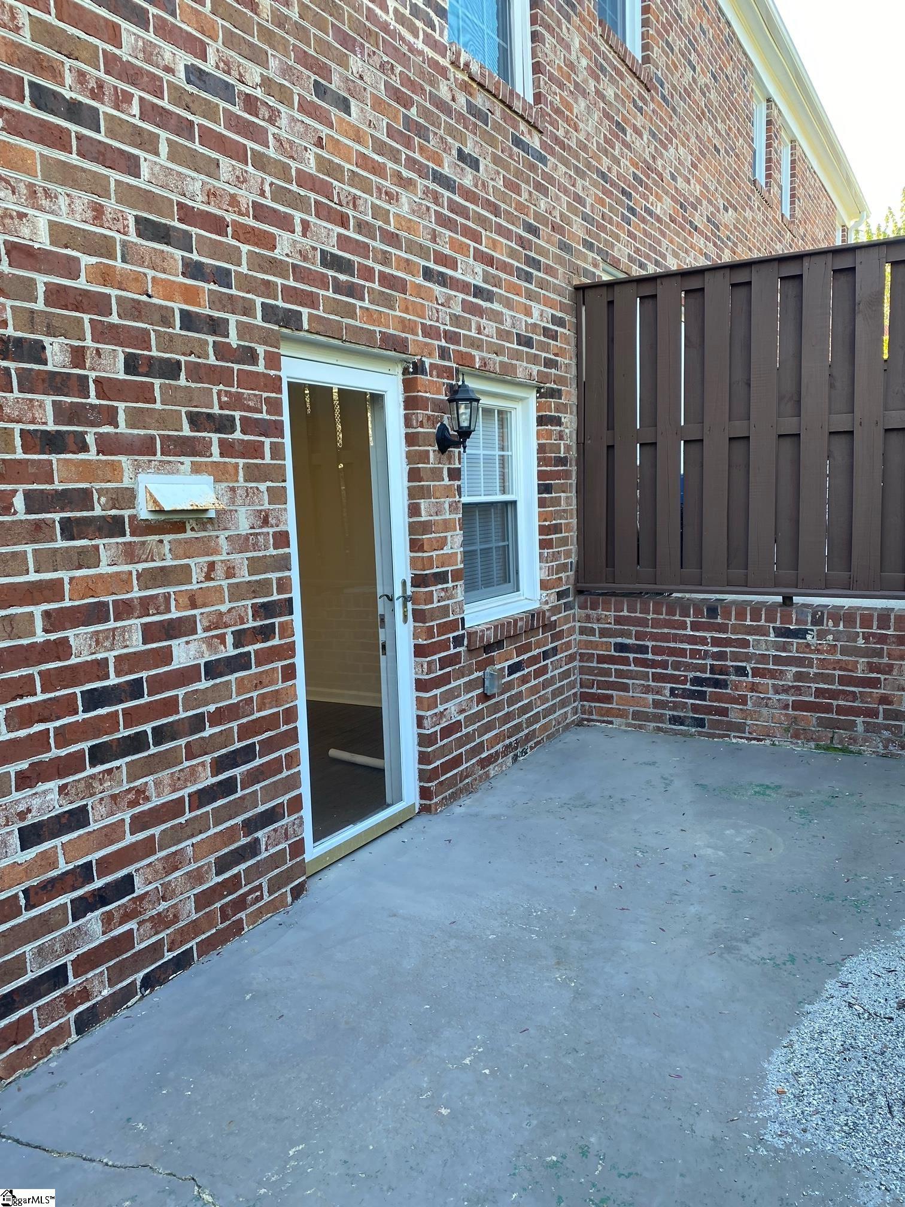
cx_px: 452
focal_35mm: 26
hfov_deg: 53.1
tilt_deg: -4.8
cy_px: 604
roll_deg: +0.5
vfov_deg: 67.3
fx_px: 906
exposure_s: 1/122
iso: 40
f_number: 1.8
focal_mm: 4.25
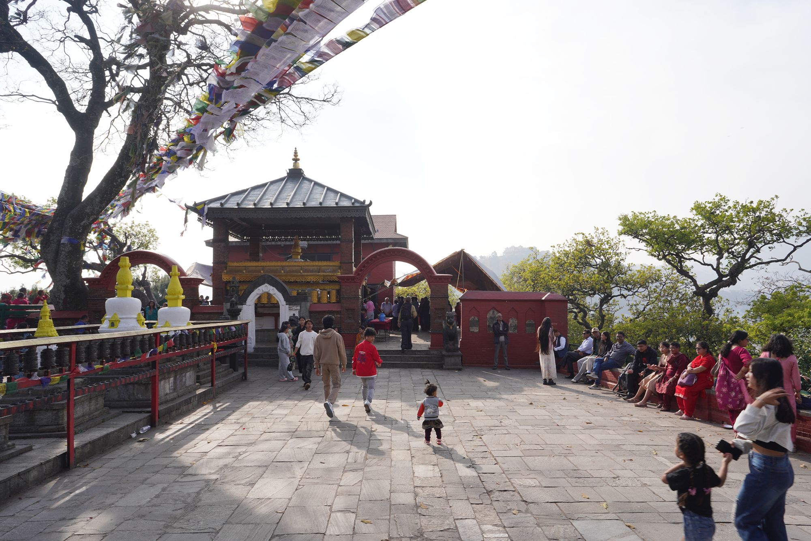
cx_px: 406
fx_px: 541
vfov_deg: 53.1
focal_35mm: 24
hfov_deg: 73.7
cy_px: 270
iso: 100
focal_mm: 24
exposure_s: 1/100
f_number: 11
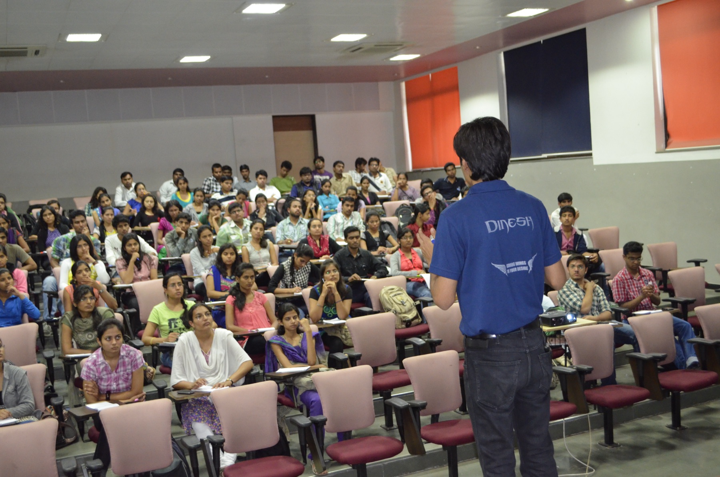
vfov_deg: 34.1
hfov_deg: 49.6
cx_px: 360
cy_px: 238
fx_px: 778
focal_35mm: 39
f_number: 4.2
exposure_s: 1/60
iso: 2800
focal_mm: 26
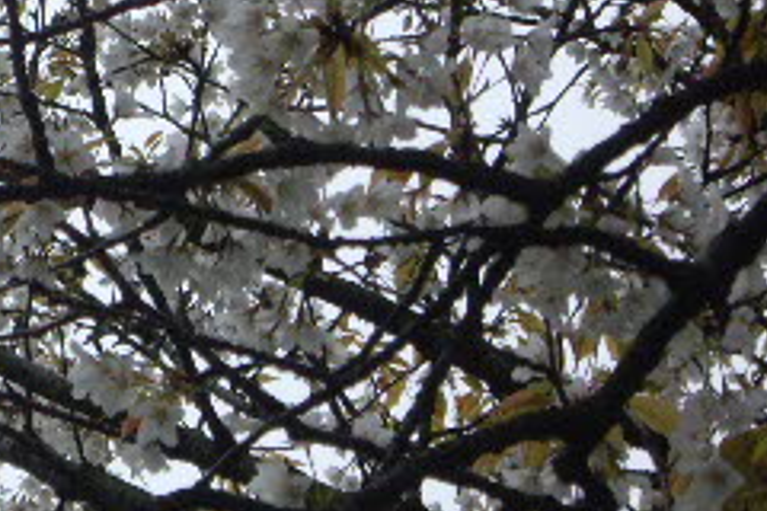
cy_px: 83
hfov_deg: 6.5
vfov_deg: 4.3
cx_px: -45
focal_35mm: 316
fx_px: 6732
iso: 200
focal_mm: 18.6
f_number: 5.2
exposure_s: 1/250
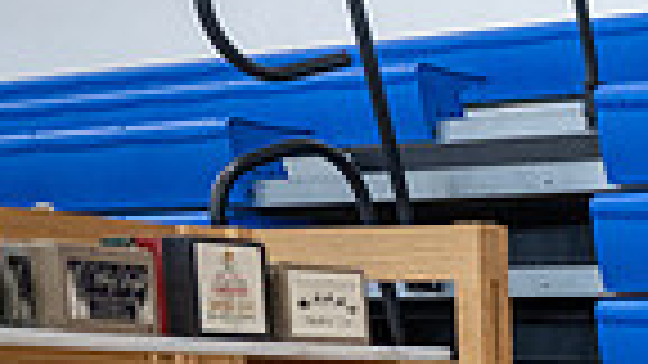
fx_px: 1735
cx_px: 1143
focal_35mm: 101
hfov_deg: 17.5
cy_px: 771
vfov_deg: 10.8
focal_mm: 24
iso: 1250
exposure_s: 1/125
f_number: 3.5
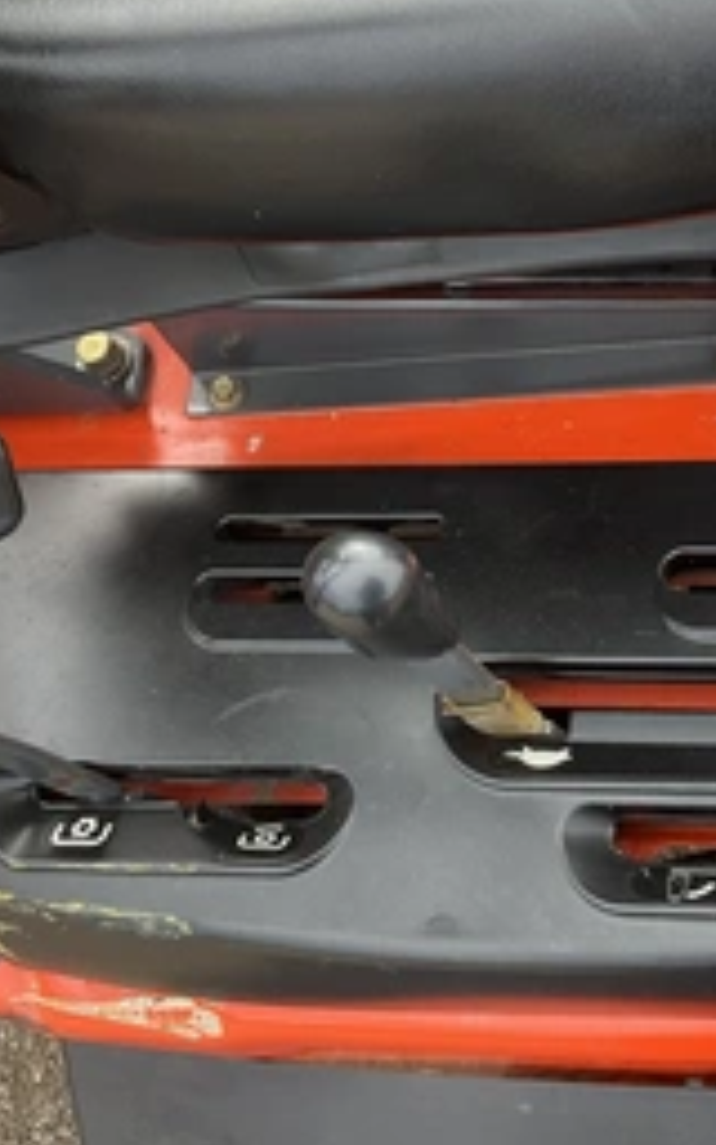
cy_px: 532
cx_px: 550
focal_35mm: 48
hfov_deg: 26.5
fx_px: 1499
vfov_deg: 41.8
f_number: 1.8
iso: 20
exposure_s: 1/190
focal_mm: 3
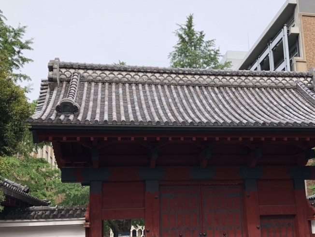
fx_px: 400
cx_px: 201
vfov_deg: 32.7
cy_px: 153
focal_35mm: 44
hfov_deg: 42.6
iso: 20
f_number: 1.8
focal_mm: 4
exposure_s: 1/685
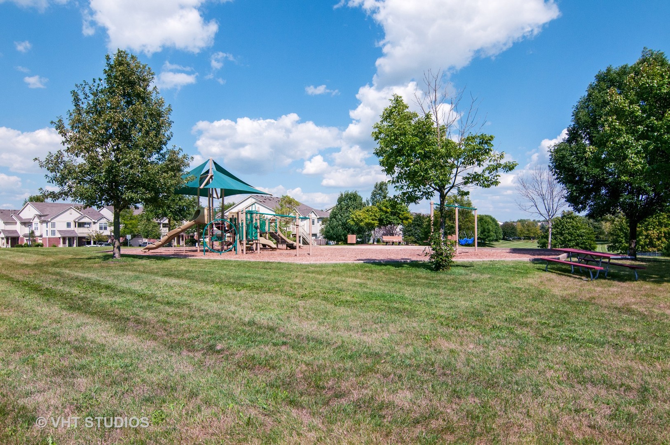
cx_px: 335
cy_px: 222
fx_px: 390
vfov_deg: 59.4
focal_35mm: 21
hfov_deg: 81.3
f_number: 8
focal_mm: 14
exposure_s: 1/1250
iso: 200
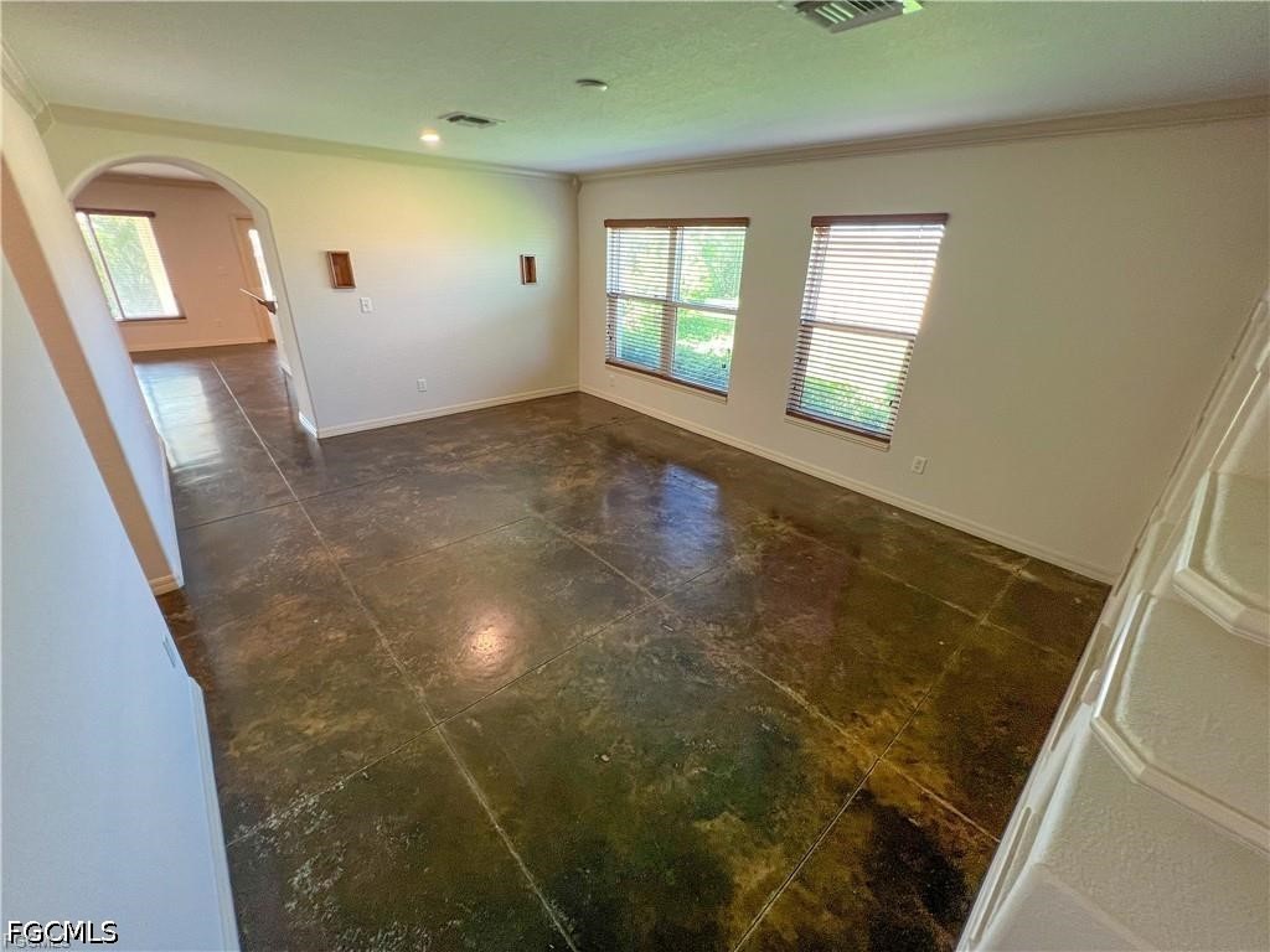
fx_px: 477
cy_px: 476
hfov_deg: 106.2
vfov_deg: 89.9
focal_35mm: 13
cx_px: 635
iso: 200
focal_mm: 1.57
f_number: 1.8
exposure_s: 1/60
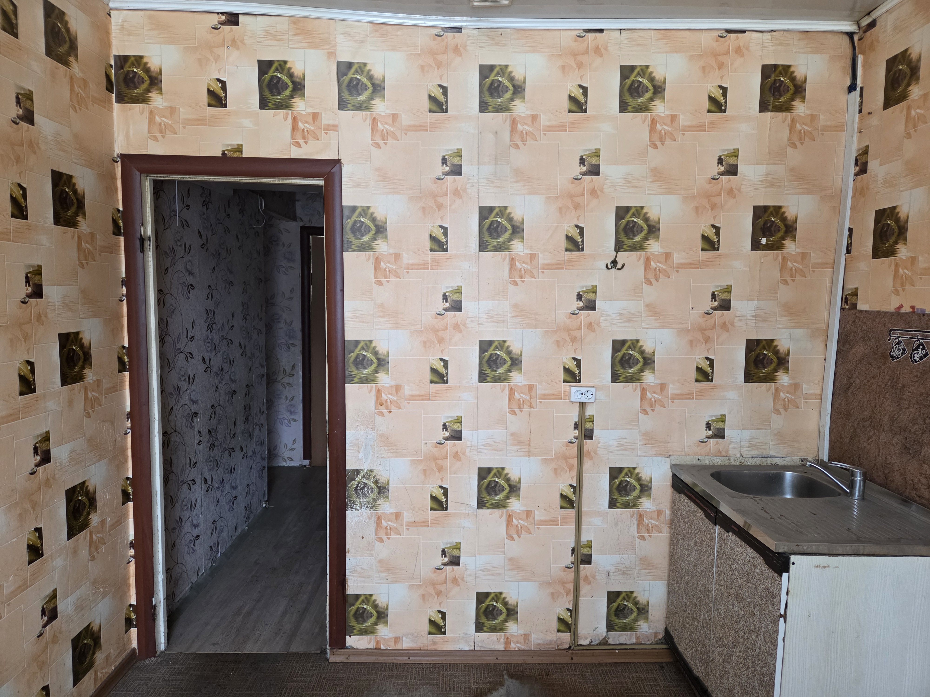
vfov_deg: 58.9
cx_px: 465
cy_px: 348
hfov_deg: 73.9
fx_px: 618
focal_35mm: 23
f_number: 1.8
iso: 640
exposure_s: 1/100
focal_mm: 5.4
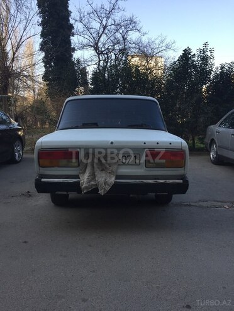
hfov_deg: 48.2
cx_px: 117
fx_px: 261
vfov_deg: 61.7
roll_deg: +0.2
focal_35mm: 29
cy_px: 156
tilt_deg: -5.1
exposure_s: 1/455
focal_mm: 4.15
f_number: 2.2
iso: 32
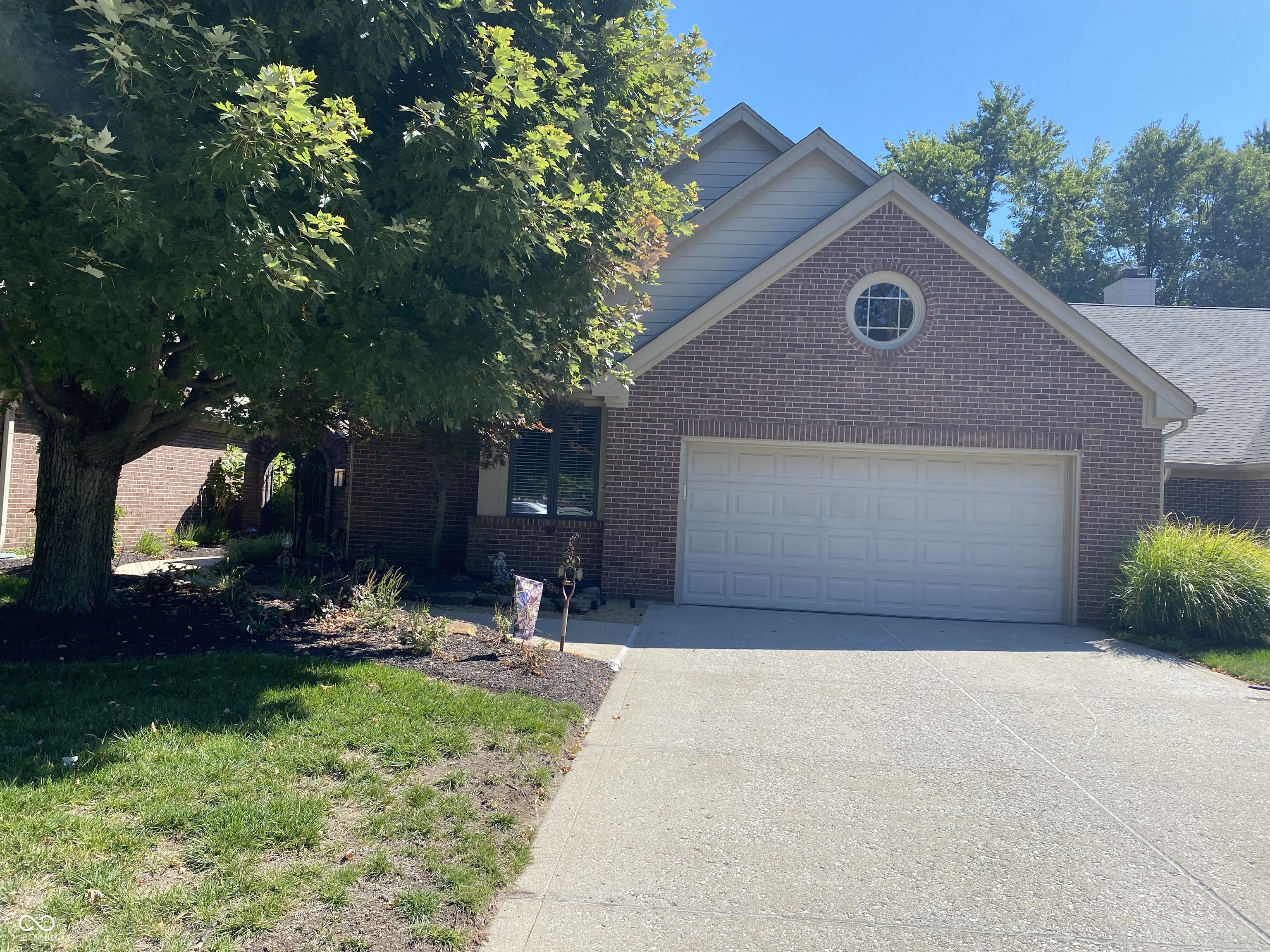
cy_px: 476
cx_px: 635
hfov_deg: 67.3
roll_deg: -2.2
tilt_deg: +1.5
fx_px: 954
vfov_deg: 53.1
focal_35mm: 26
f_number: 1.8
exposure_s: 1/1585
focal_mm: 4.25
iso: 32
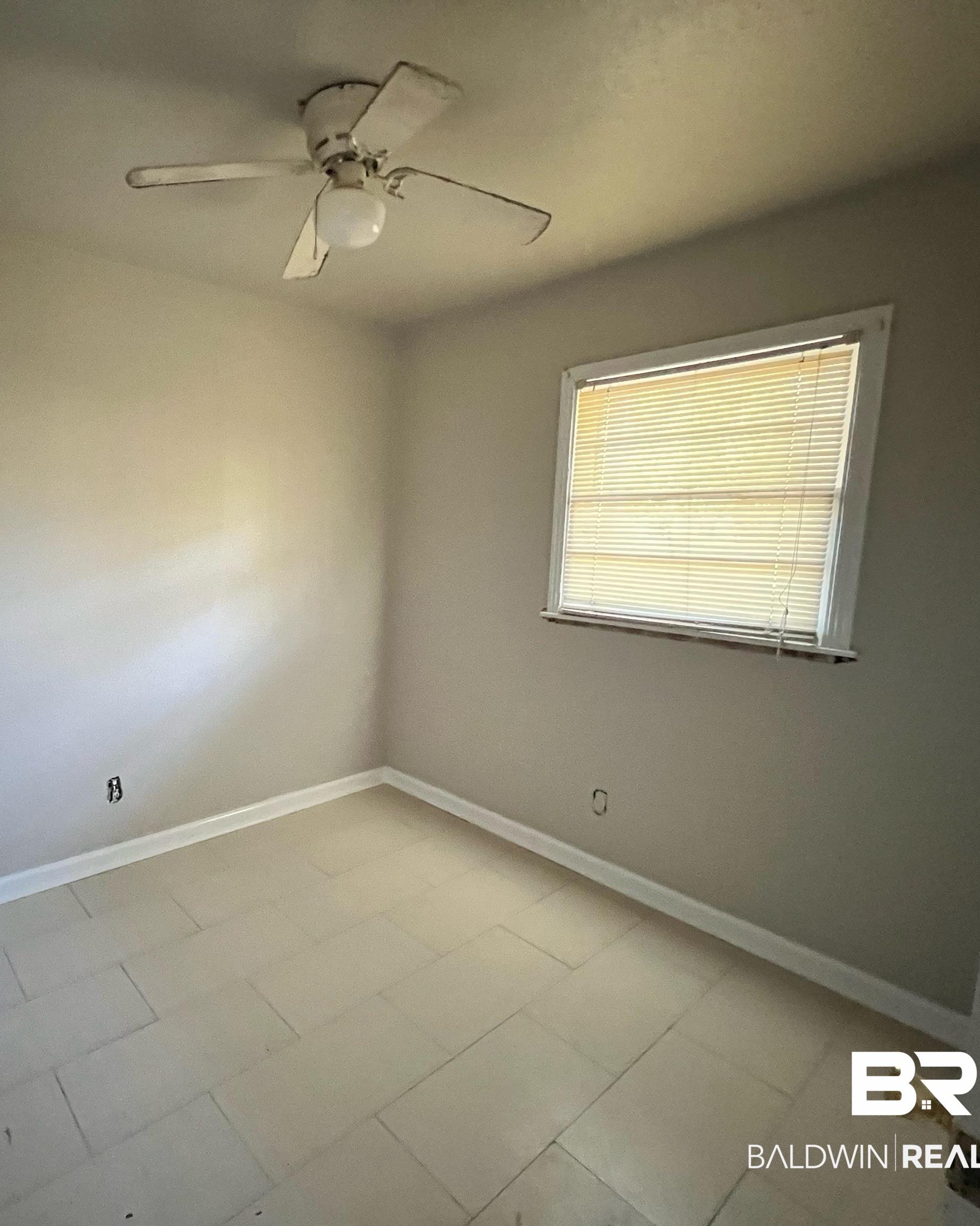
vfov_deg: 89.6
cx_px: 298
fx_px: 616
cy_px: 614
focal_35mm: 17
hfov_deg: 73.7
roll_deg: -1.0
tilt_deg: -8.5
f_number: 1.8
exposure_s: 1/49
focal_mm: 1.57
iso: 1000
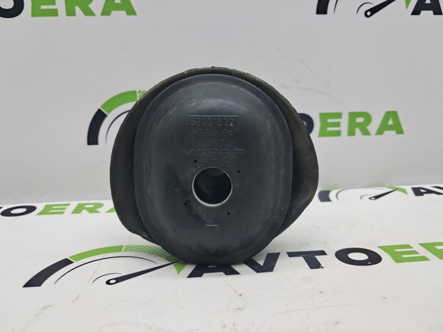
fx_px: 345
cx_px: 222
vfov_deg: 51.3
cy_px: 166
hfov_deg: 65.4
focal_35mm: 27
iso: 50
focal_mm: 4
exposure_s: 1/50
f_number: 1.8
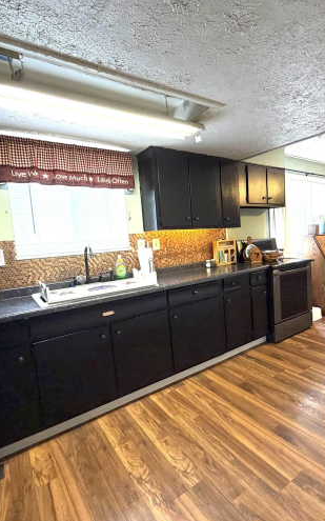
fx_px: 284
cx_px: 230
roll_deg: +3.5
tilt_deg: -6.3
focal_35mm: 20
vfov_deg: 85.1
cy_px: 261
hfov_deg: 57.6
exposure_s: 1/60
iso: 250
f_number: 2.2
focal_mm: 2.22
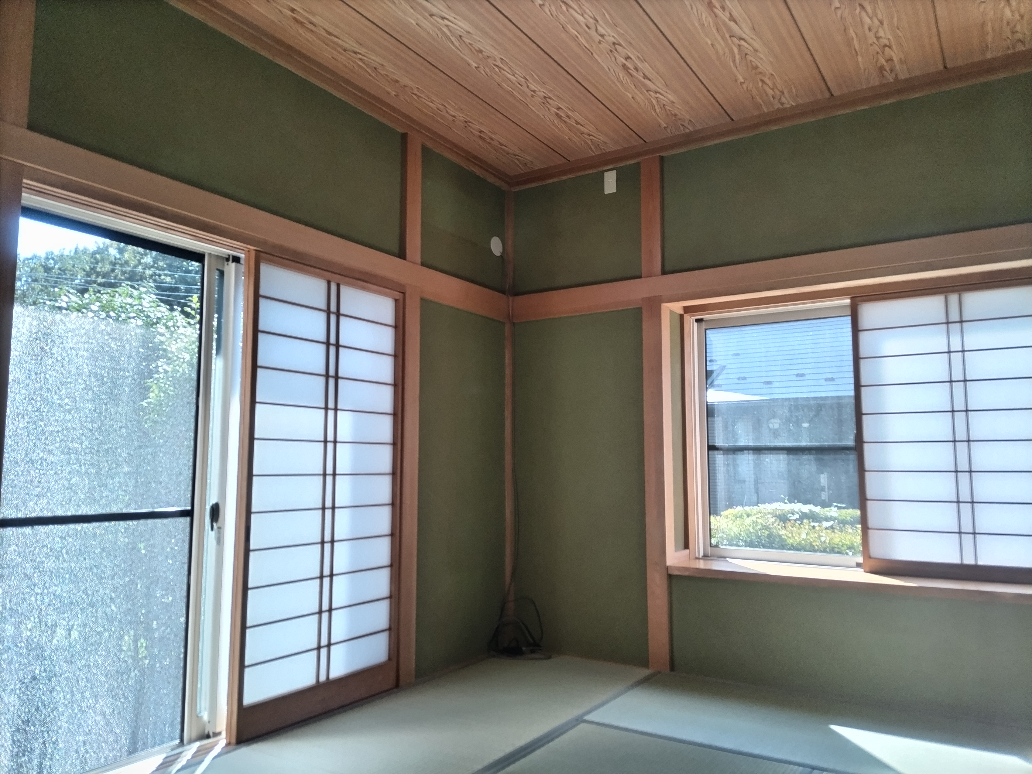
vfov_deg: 53.1
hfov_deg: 67.3
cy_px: 387
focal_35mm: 26
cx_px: 516
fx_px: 775
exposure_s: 1/60
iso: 232
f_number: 1.79
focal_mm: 4.8
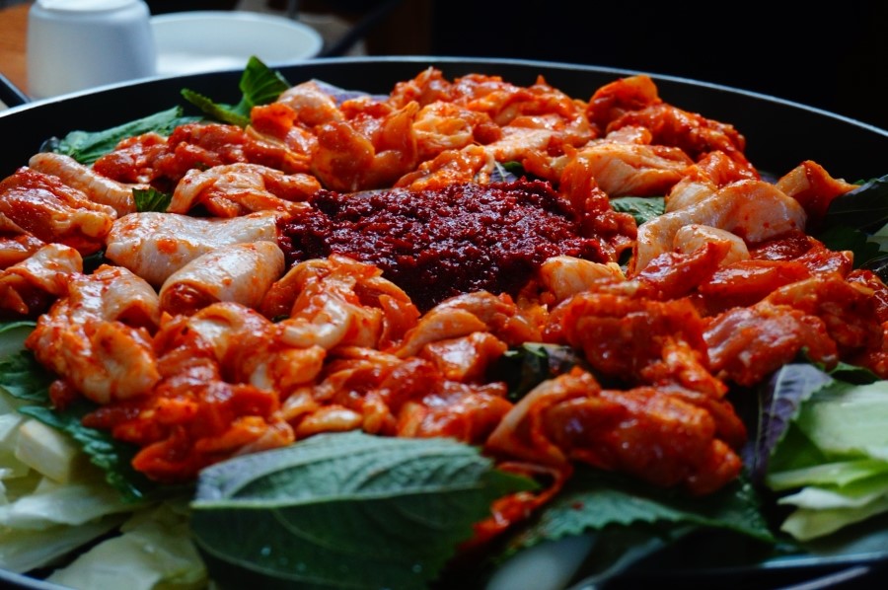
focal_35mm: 60
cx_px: 444
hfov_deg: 33.4
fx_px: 1478
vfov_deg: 22.6
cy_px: 295
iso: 1000
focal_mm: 40
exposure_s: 1/160
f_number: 5.6
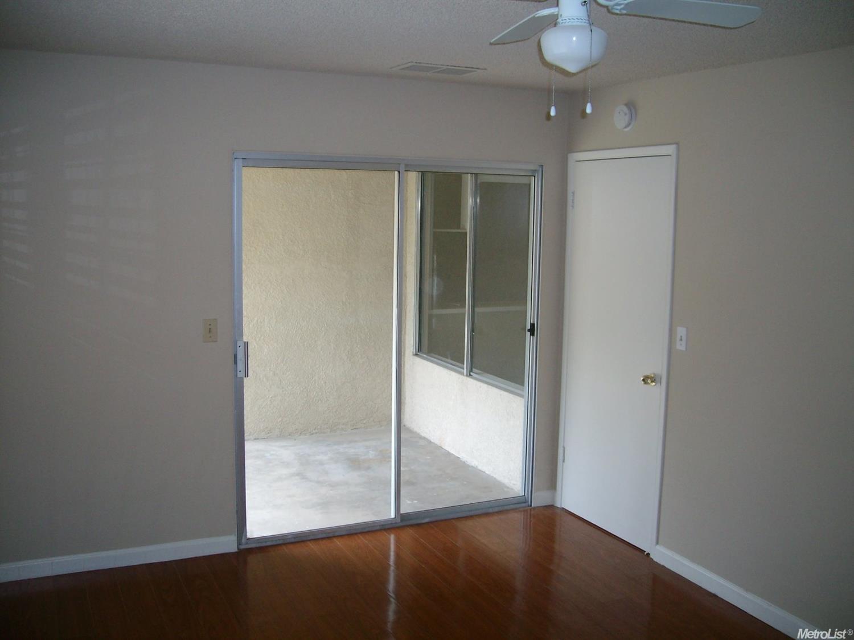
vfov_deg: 40.7
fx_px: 863
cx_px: 427
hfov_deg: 52.6
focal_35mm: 35
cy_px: 320
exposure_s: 1/53.6
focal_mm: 5.8
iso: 80
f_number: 2.8
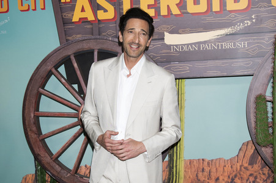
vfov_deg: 37.8
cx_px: 138
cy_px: 92
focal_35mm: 35
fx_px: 268
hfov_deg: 54.5
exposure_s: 1/200
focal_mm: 35
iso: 400
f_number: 6.3
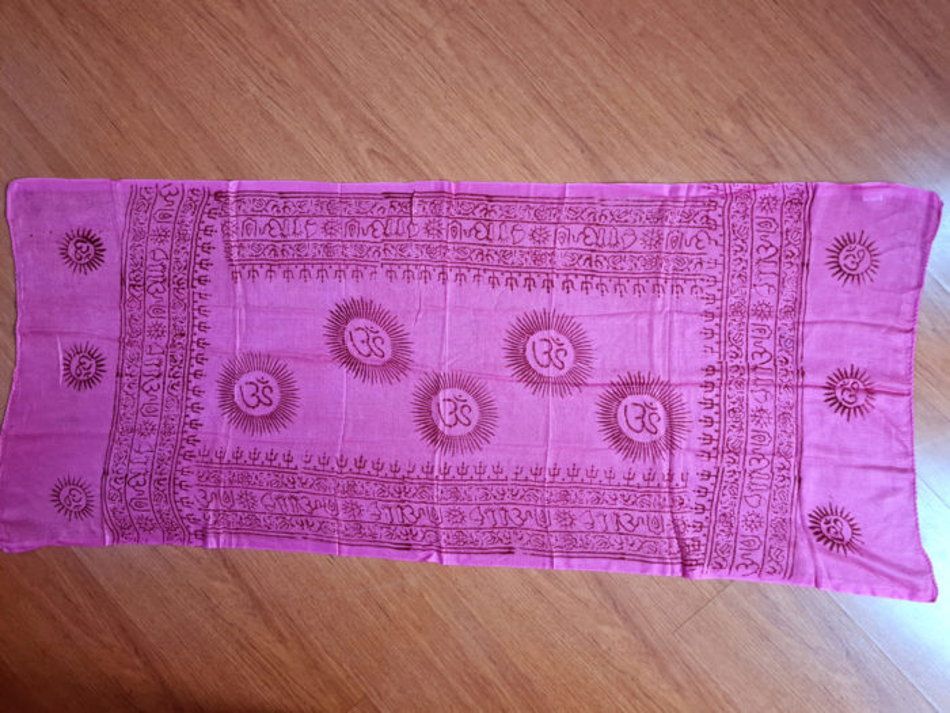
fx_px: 714
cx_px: 475
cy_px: 356
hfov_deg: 67.3
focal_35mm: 26
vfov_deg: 53.1
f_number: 1.8
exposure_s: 1/120
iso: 250
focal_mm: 5.4
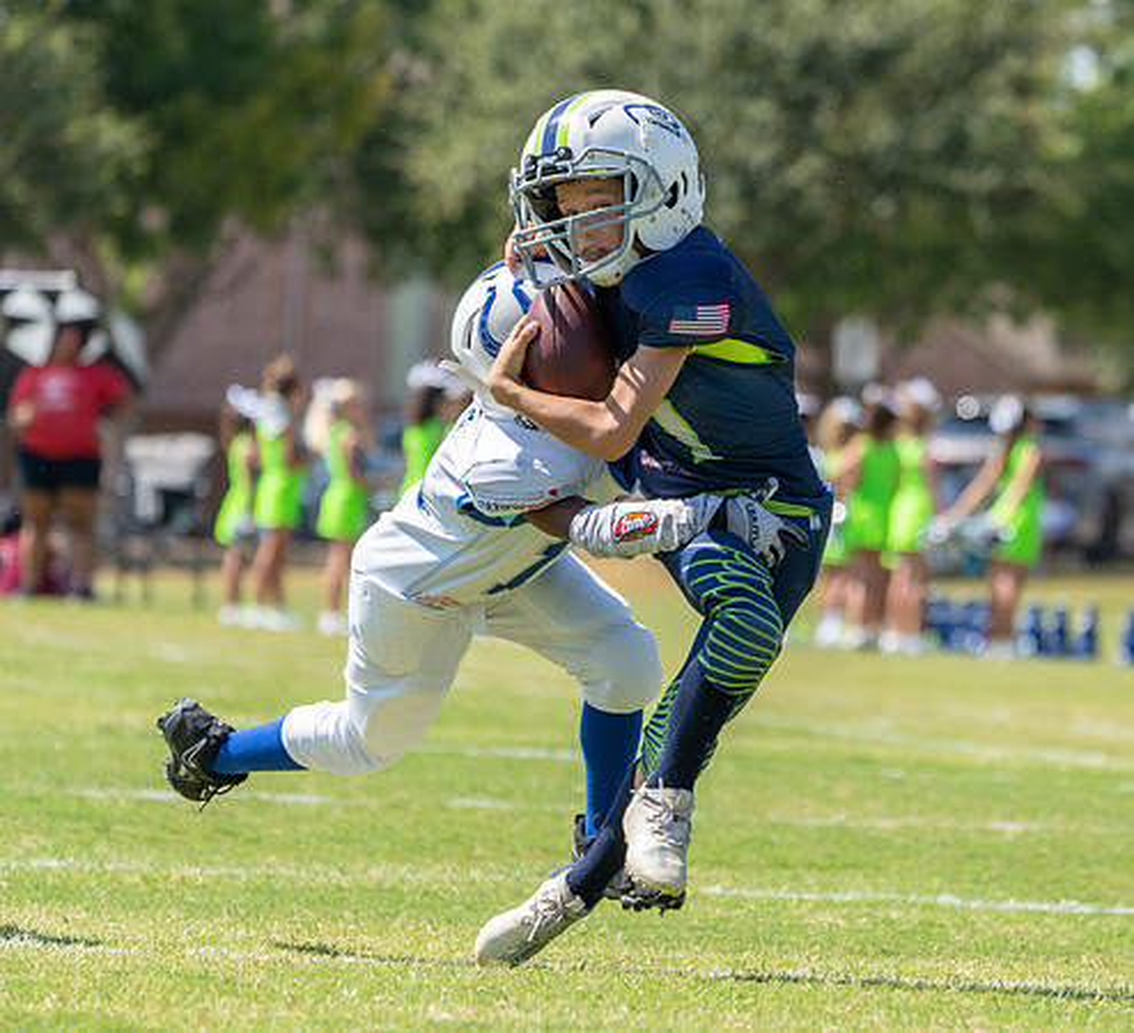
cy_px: 627
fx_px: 12342
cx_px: 820
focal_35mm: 348
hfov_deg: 5.3
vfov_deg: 4.8
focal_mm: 229
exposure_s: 1/1250
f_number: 5.6
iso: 320
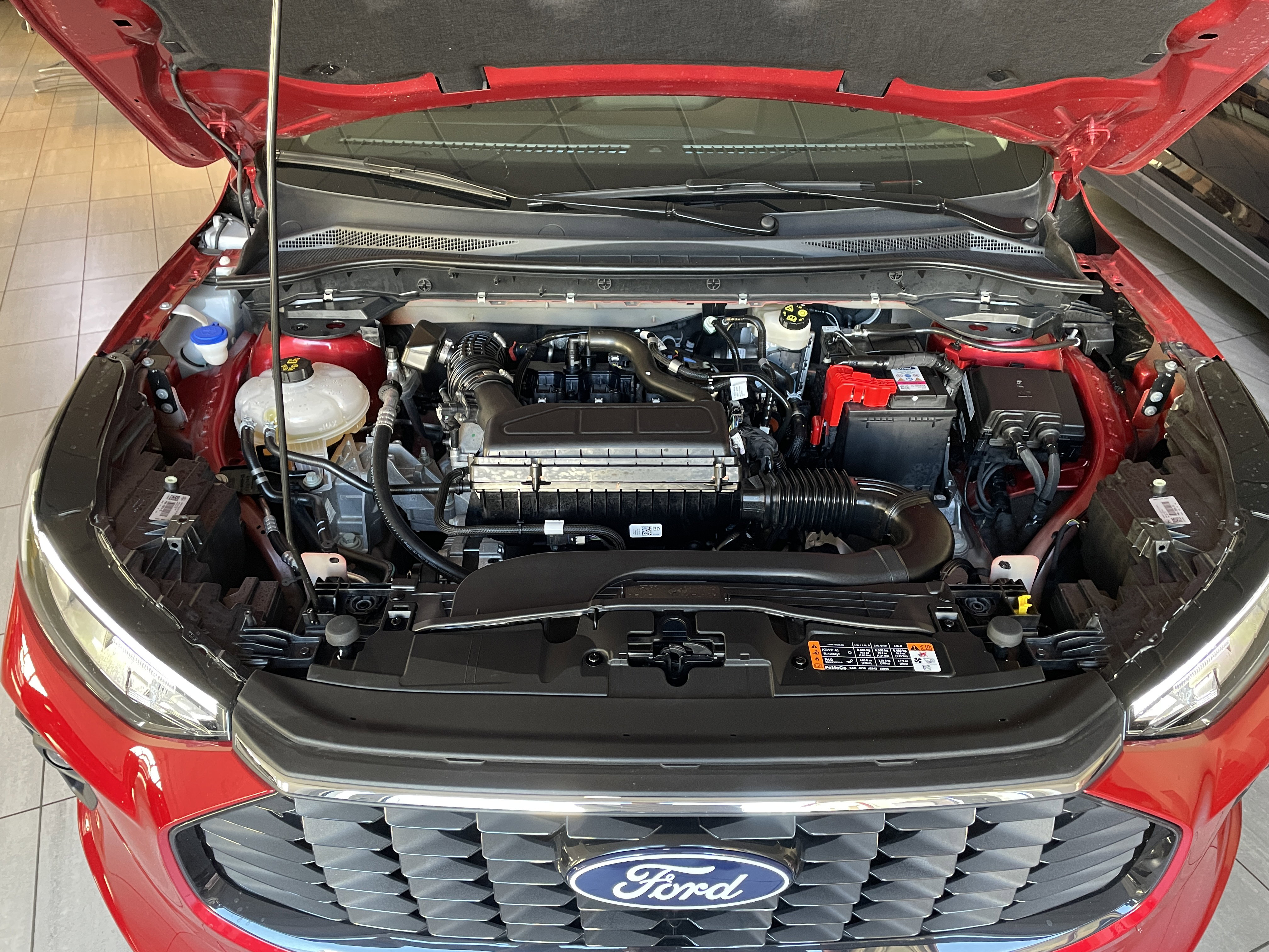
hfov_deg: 67.3
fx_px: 953
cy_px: 476
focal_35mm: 26
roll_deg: +0.2
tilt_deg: -34.2
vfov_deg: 53.1
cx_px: 634
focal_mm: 4.2
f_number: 1.6
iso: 400
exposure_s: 1/58
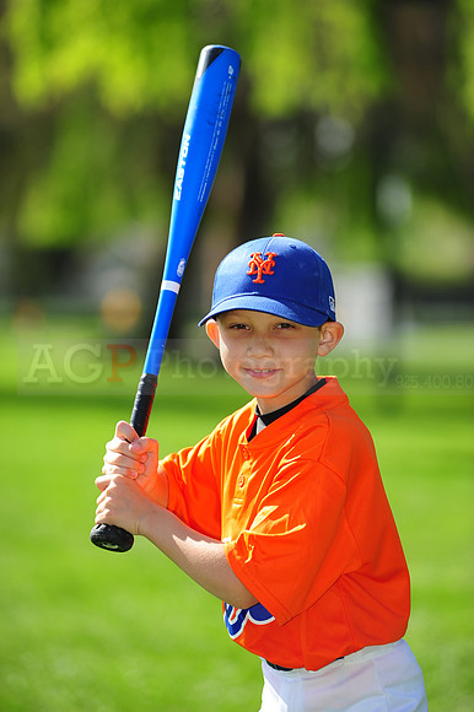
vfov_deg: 10.3
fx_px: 3954
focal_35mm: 200
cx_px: 237
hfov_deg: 6.9
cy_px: 356
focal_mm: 200
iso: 200
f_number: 4.5
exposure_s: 1/800
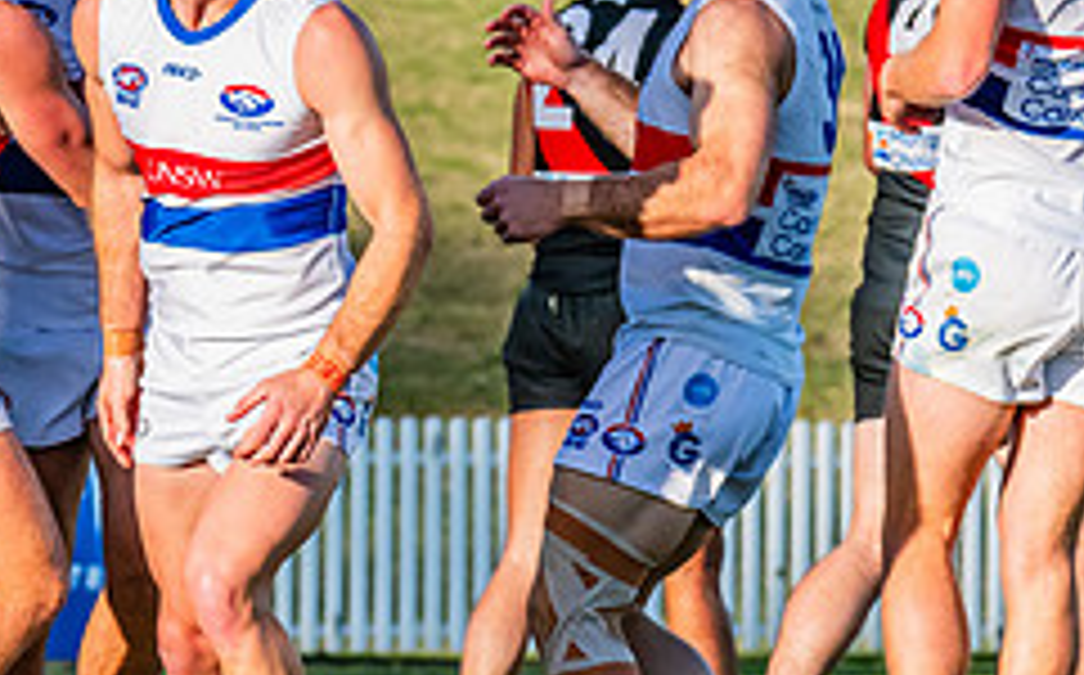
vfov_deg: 1.6
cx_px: 42
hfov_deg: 2.6
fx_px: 23636
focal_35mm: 801
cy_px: 332
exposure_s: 1/1600
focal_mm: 270
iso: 800
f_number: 10
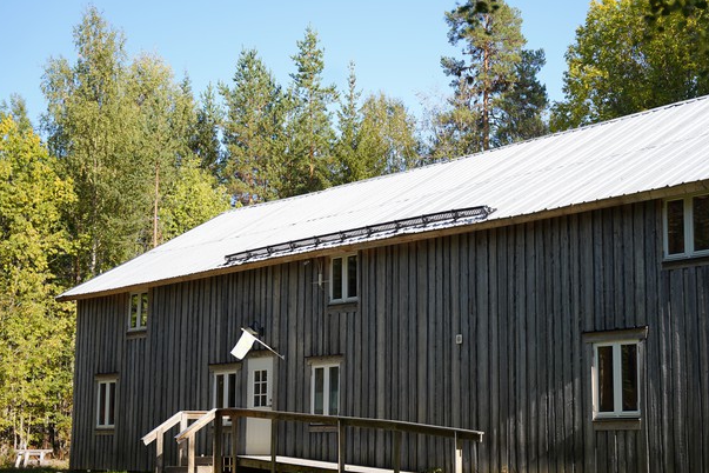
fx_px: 1377
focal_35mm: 70
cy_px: 269
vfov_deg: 19.5
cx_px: 454
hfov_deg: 28.7
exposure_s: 1/640
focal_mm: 52.7
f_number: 2.8
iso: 100
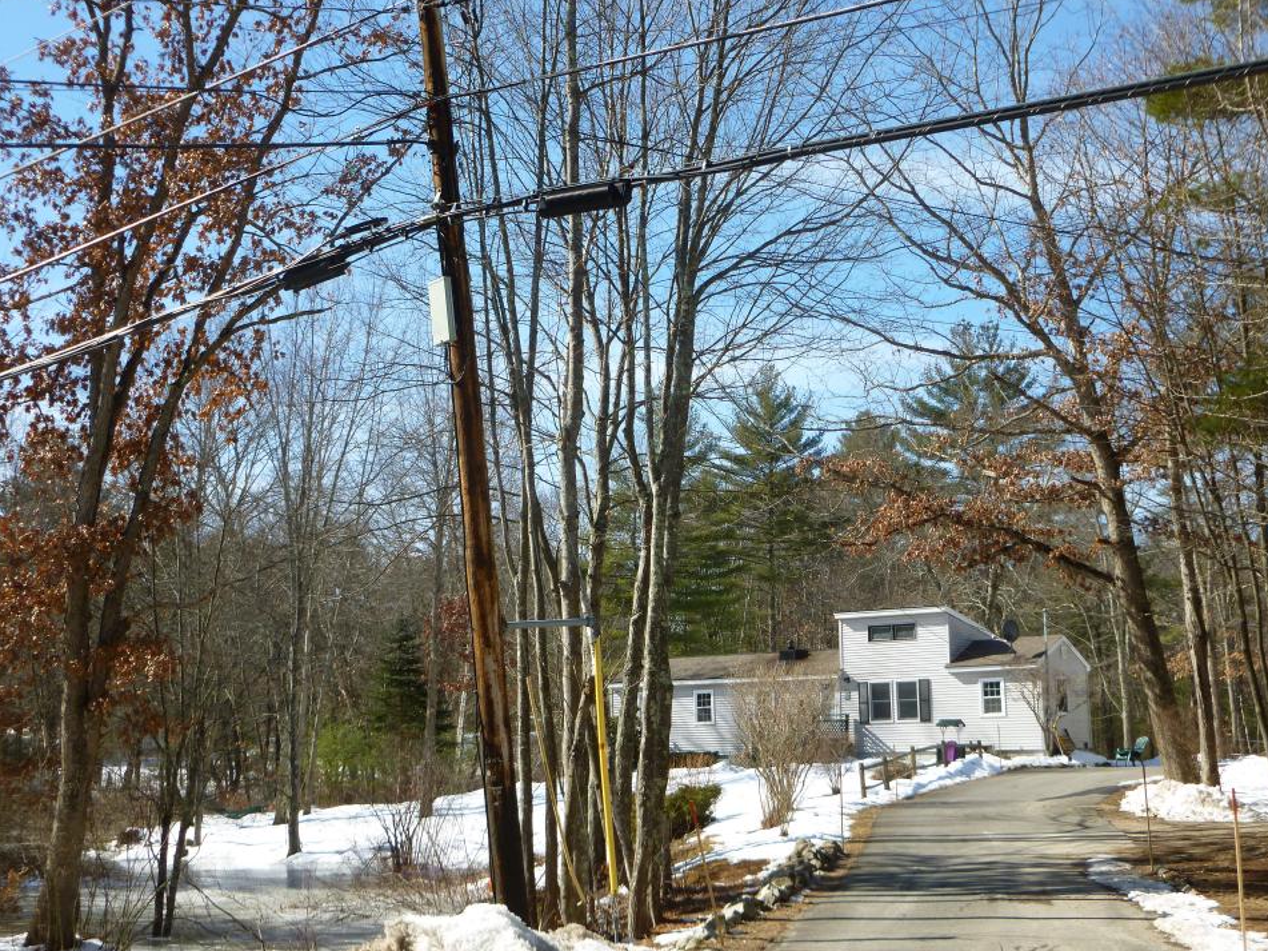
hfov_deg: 44.8
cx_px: 659
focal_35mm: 42
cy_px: 482
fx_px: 1538
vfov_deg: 34.3
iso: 100
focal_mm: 6.9
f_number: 3.7
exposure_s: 1/500
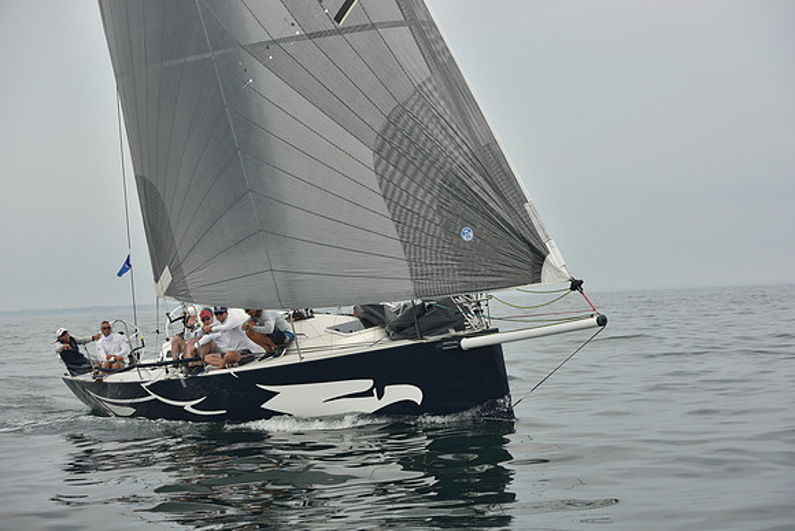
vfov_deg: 19.5
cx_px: 398
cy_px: 266
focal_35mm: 70
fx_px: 1546
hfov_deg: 28.8
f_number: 5.6
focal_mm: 70
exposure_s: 1/640
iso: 250
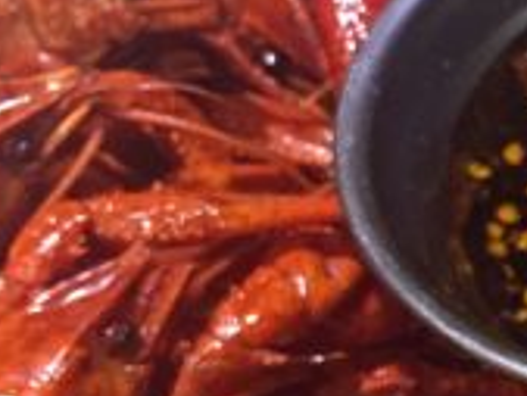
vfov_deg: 12.2
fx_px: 1828
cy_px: 435
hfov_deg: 15.4
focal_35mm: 120
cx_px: 742
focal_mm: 4.15
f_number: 2.2
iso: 250
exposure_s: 1/17
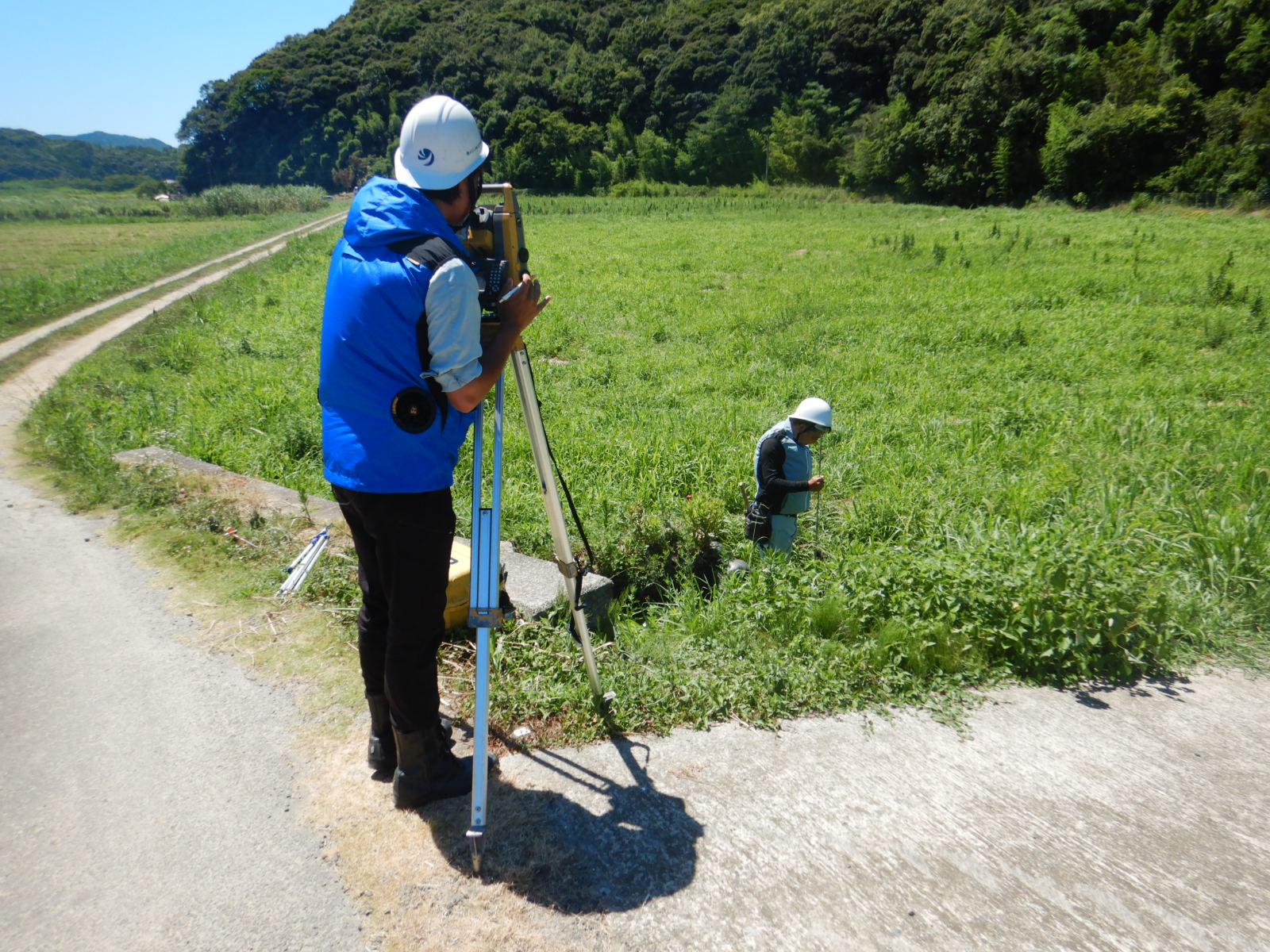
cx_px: 635
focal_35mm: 24
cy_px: 476
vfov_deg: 56.8
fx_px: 881
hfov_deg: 71.6
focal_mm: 4.3
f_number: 2.8
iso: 125
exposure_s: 1/1500
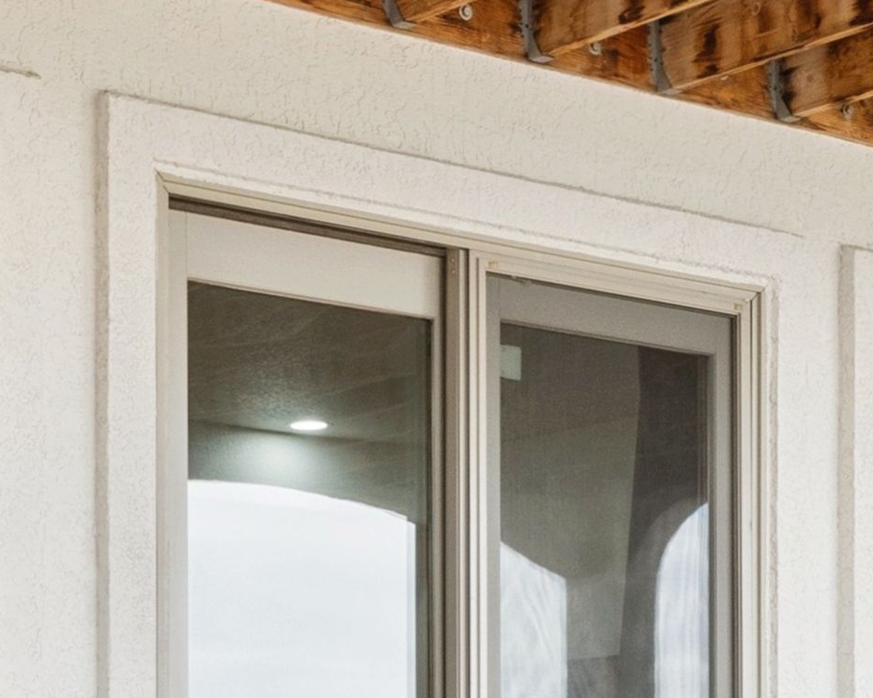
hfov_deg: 18.2
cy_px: 948
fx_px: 2713
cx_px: 307
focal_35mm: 105
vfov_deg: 14.0
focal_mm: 15
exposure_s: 1/250
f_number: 8
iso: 800
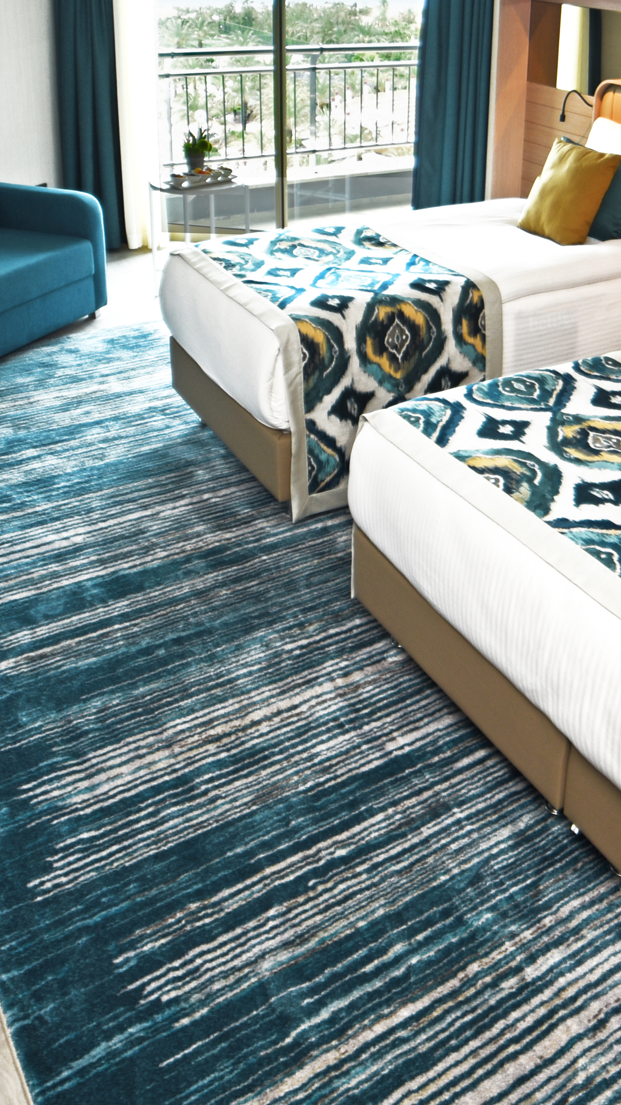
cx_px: 508
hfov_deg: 32.7
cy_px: 292
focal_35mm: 35
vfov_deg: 54.3
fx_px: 1025
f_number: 2.8
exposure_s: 1/80
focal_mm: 14
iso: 100
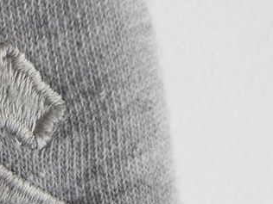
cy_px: 288
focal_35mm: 95
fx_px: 749
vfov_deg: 14.7
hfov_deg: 18.3
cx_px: -137
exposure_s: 1/30
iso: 360
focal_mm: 4.1
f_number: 3.3
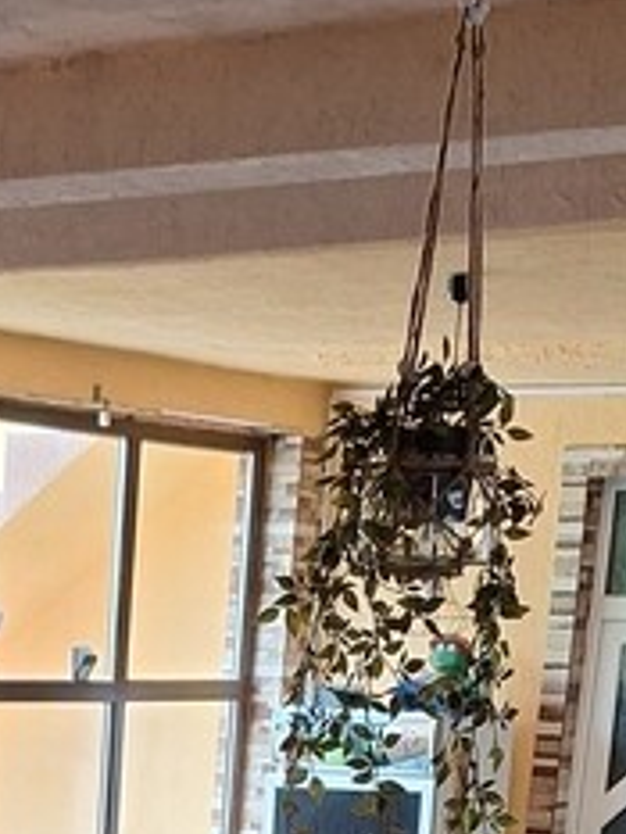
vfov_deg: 17.1
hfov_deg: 14.2
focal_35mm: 101
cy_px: 1342
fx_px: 2433
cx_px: -140
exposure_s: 1/50
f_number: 1.8
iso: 80
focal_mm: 5.54
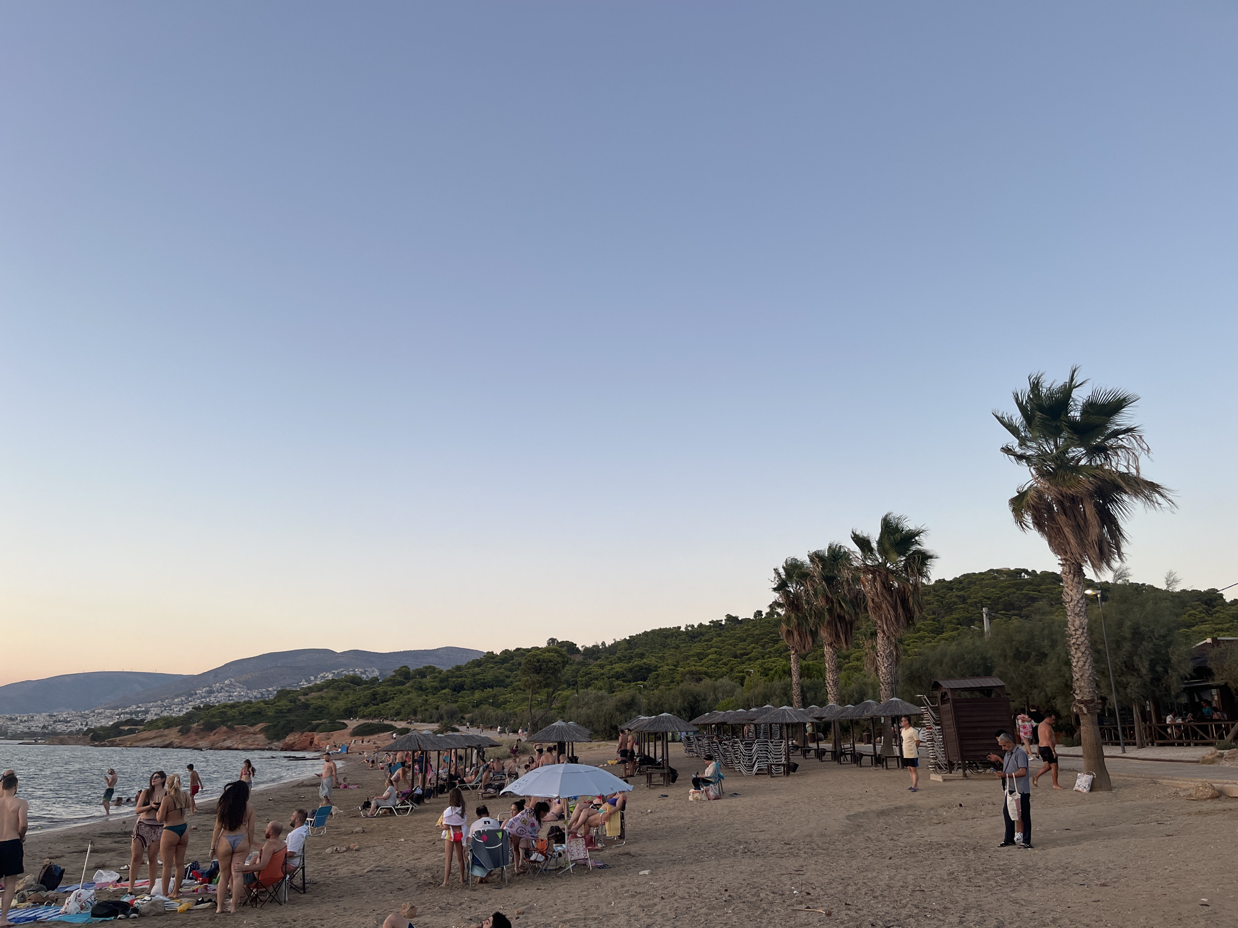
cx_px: 619
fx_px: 930
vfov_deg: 53.1
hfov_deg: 67.3
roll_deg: +0.1
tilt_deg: +16.0
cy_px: 464
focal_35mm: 26
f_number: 1.6
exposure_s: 1/352
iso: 50
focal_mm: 5.1
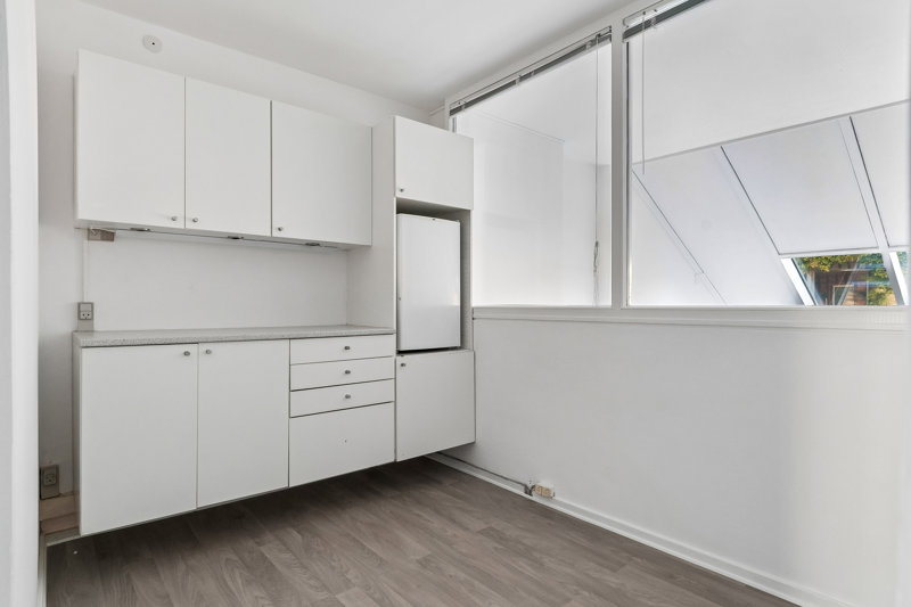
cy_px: 304
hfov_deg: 90.0
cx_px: 456
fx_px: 455
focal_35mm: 18
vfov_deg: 67.4
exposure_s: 1/3.33
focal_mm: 12
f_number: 10
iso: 200
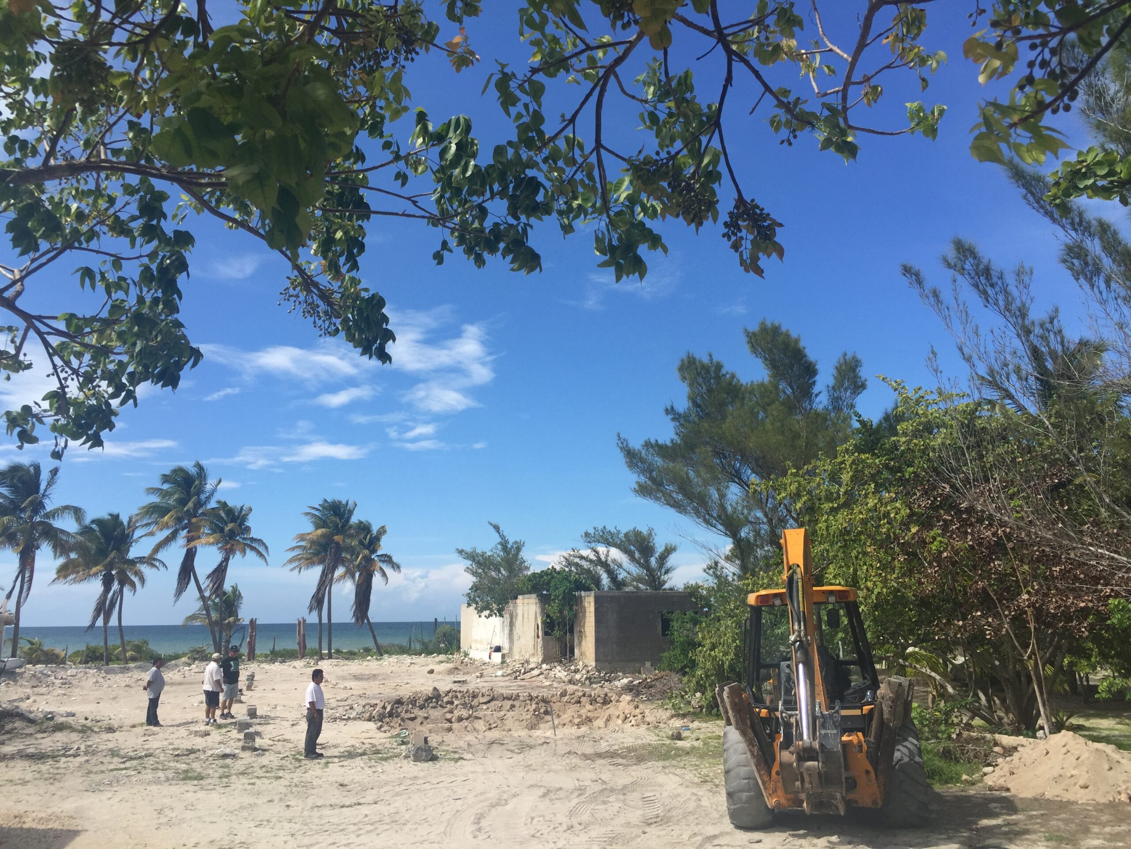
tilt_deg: +11.2
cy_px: 424
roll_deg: -0.1
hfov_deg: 61.7
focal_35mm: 29
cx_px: 566
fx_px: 948
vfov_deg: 48.2
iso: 32
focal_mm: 4.15
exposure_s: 1/1980
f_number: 2.2
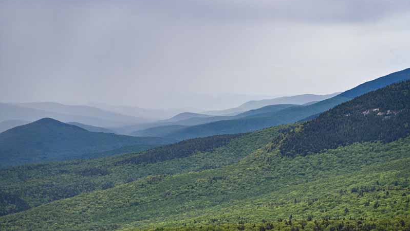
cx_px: 205
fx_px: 1370
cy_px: 122
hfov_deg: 17.0
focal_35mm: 126
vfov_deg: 9.6
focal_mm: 120
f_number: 5
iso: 64
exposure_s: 1/640
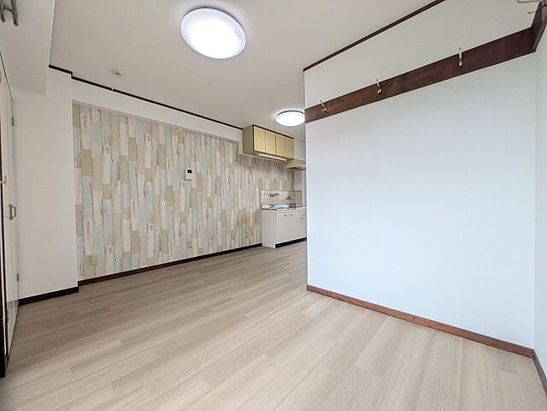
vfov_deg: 85.7
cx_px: 274
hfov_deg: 102.1
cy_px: 206
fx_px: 221
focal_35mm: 14
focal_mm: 1.83
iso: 50
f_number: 2.2
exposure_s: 1/140
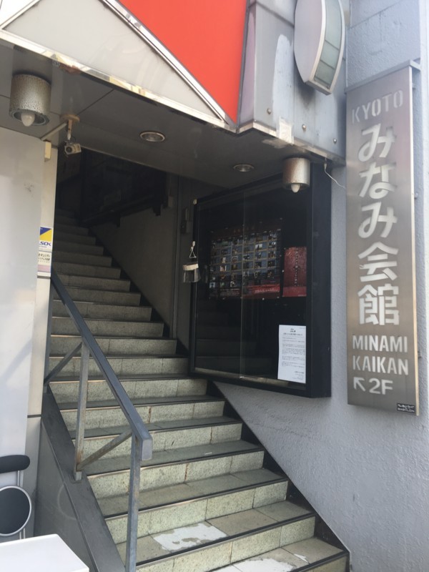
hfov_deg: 48.2
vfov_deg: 61.7
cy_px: 286
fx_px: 479
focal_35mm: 29
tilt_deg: +4.6
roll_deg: -0.9
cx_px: 214
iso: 25
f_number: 2.2
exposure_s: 1/278
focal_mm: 4.15
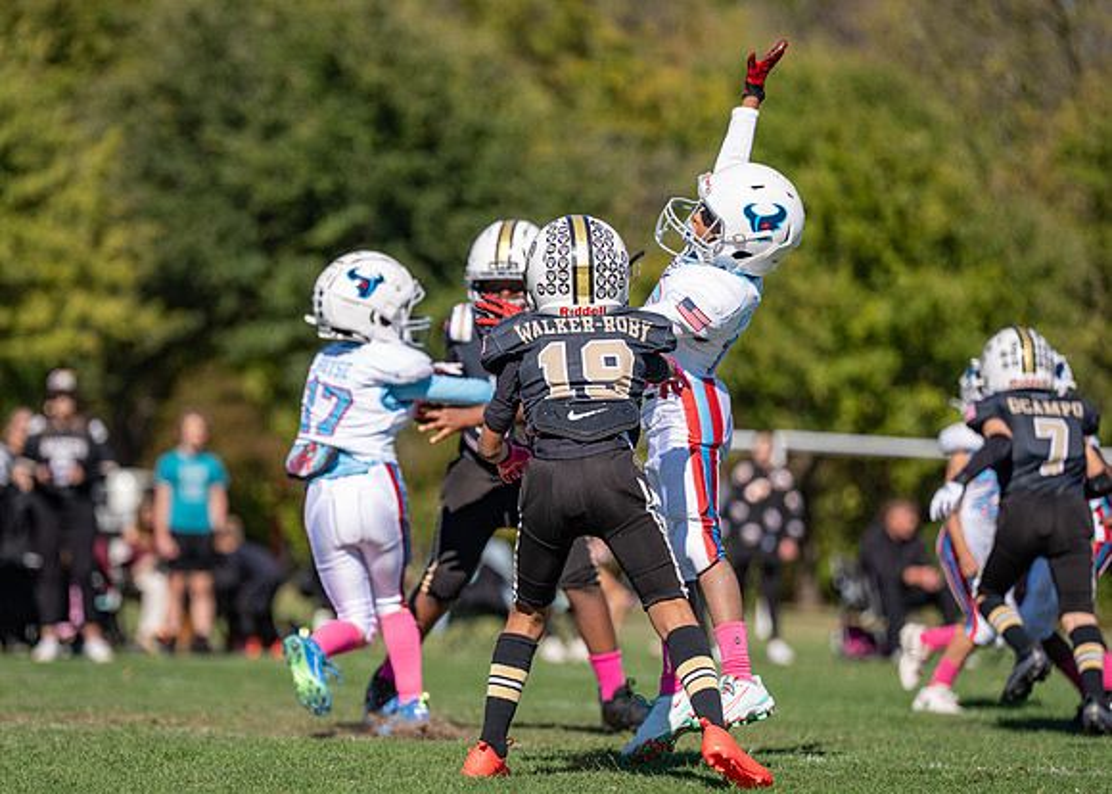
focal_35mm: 205
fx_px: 6463
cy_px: 443
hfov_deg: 9.8
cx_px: 406
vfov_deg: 7.0
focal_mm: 163
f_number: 2.8
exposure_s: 1/2500
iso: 100
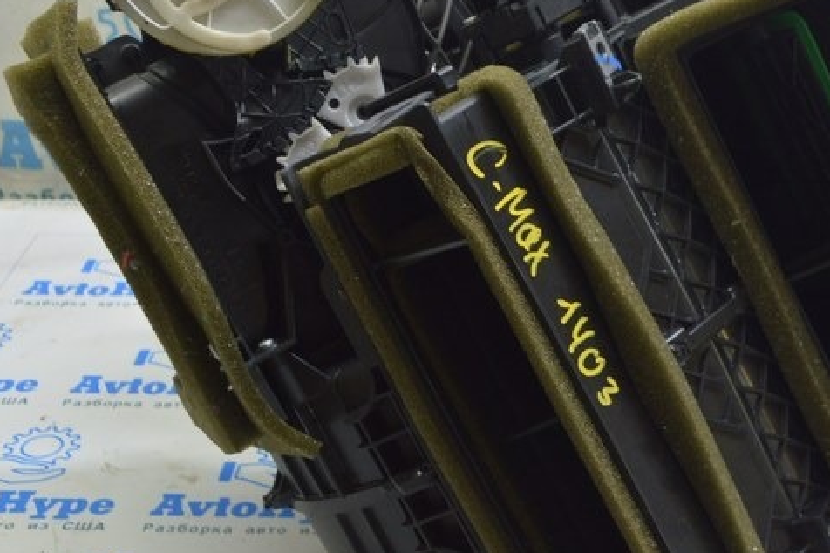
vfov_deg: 19.2
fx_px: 1636
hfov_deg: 27.9
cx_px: 666
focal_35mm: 71
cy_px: 219
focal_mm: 22
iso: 400
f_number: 5.6
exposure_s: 1/20
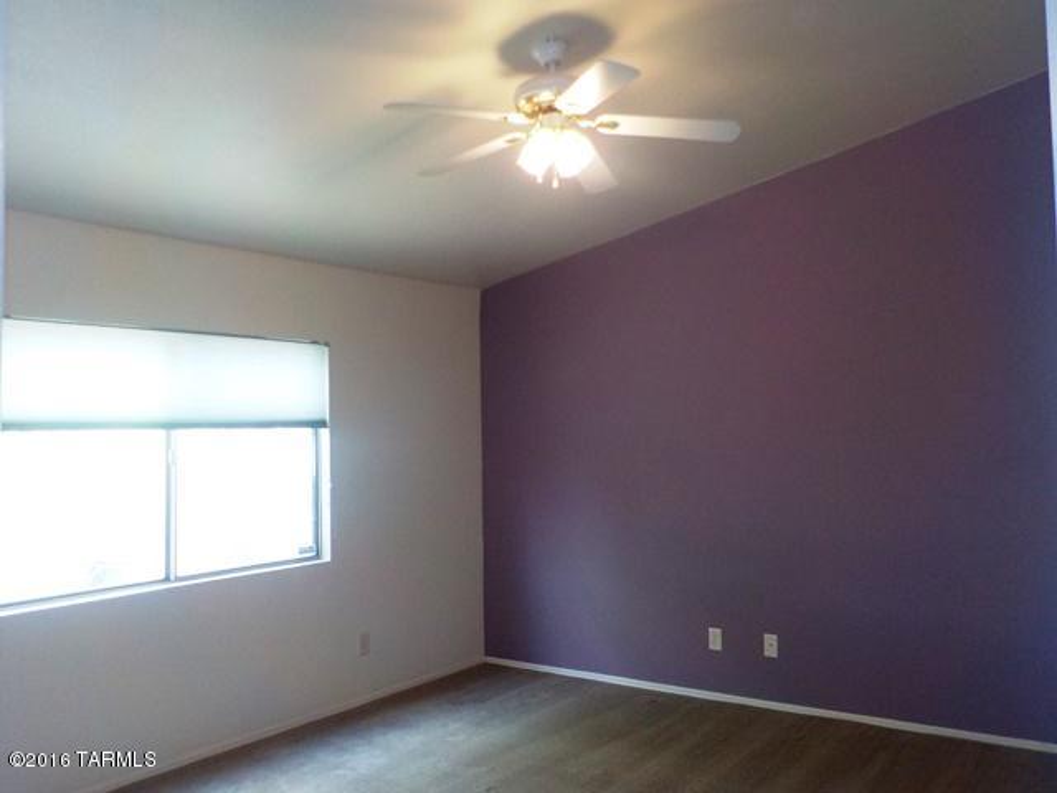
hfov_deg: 60.0
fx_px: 916
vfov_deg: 46.8
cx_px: 528
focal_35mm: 30
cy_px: 396
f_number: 3.3
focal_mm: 4.1
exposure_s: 1/30
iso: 200
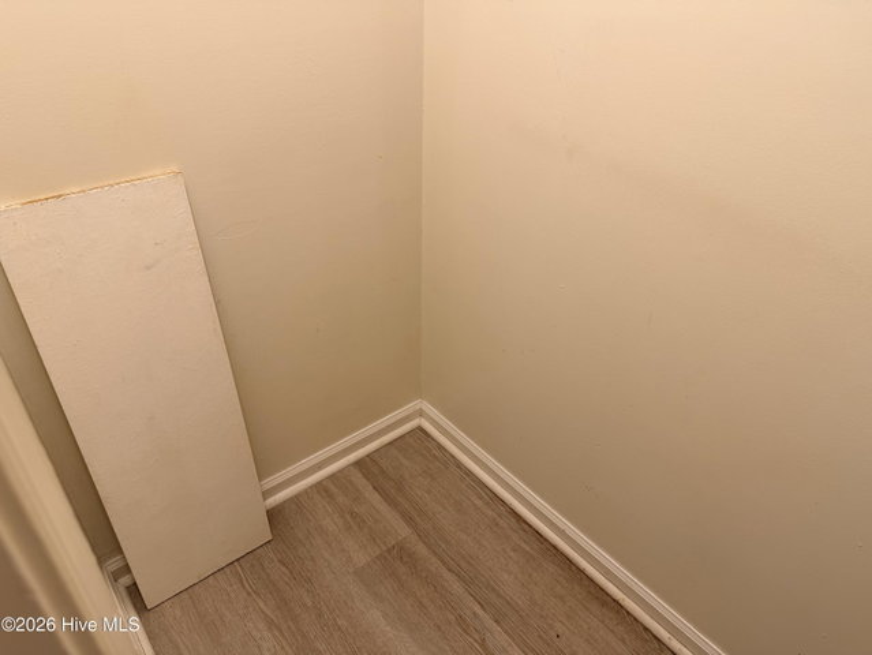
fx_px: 605
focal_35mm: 24
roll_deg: -0.8
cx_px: 436
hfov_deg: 71.6
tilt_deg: -34.0
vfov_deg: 56.9
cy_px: 328
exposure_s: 1/120
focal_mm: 6.76
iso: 100
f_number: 1.78
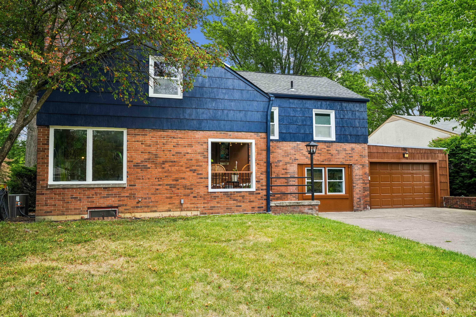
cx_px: 238
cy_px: 158
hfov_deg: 69.4
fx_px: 344
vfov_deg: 49.6
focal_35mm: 26
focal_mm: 26
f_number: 11
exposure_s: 1/30
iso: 400
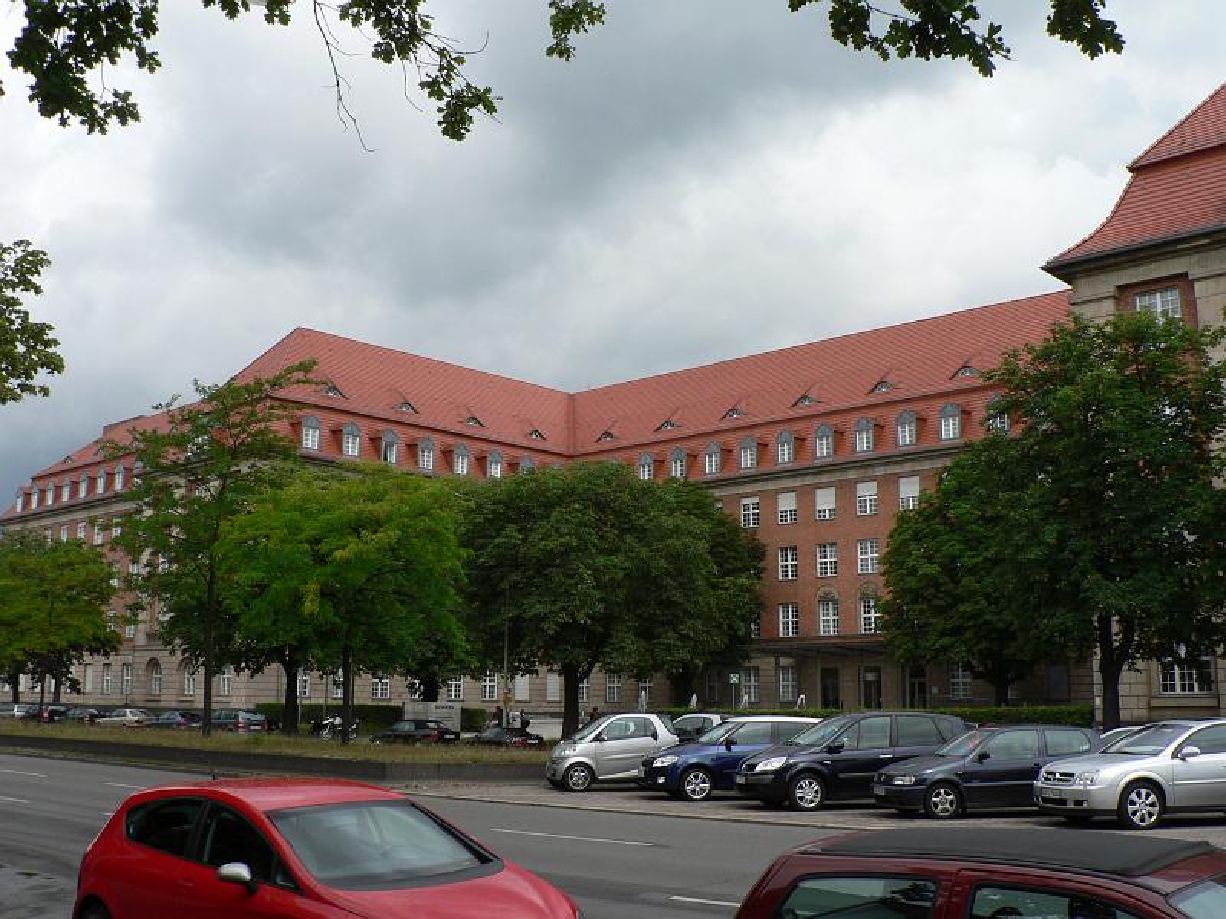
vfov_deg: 39.7
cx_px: 613
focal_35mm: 36
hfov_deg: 51.4
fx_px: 1275
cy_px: 460
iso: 80
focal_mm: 6
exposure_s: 1/400
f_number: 5
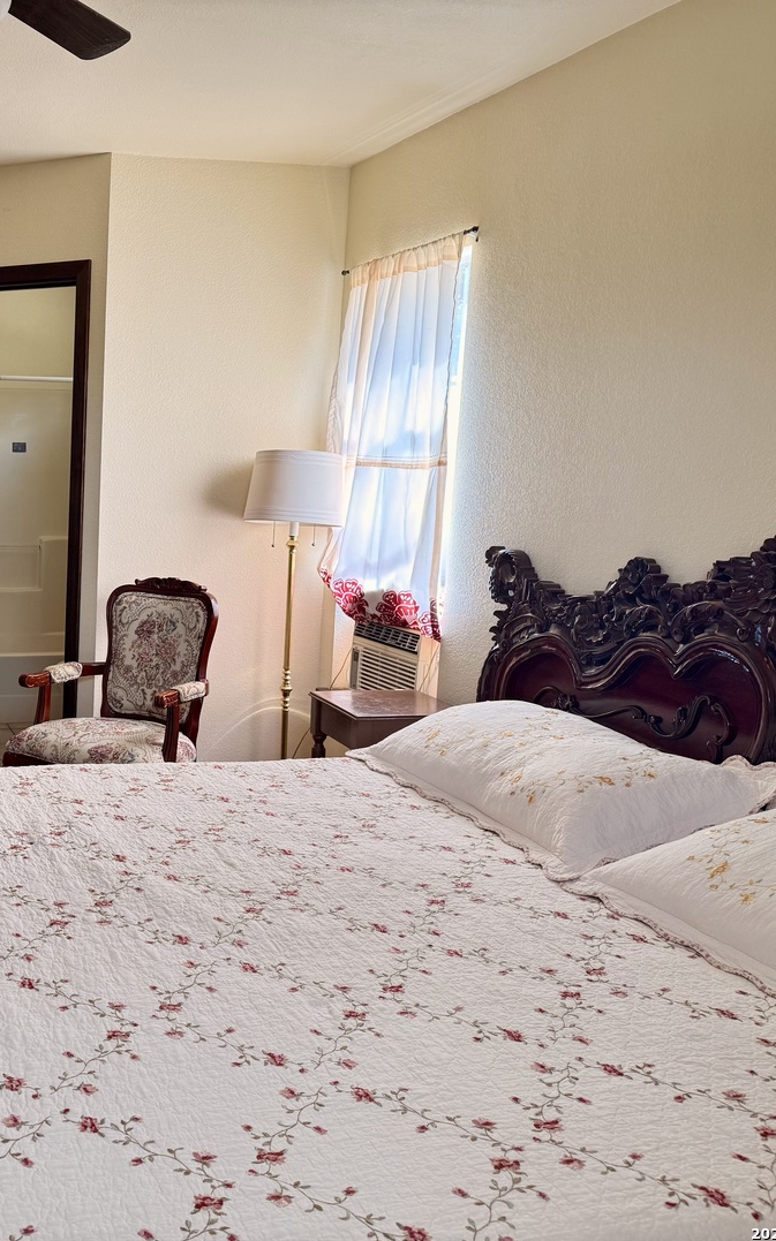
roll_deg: -1.4
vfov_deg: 56.7
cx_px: 43
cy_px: 621
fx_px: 1151
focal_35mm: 34
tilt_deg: -7.8
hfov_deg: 34.6
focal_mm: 6.76
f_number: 1.78
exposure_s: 1/121
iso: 100
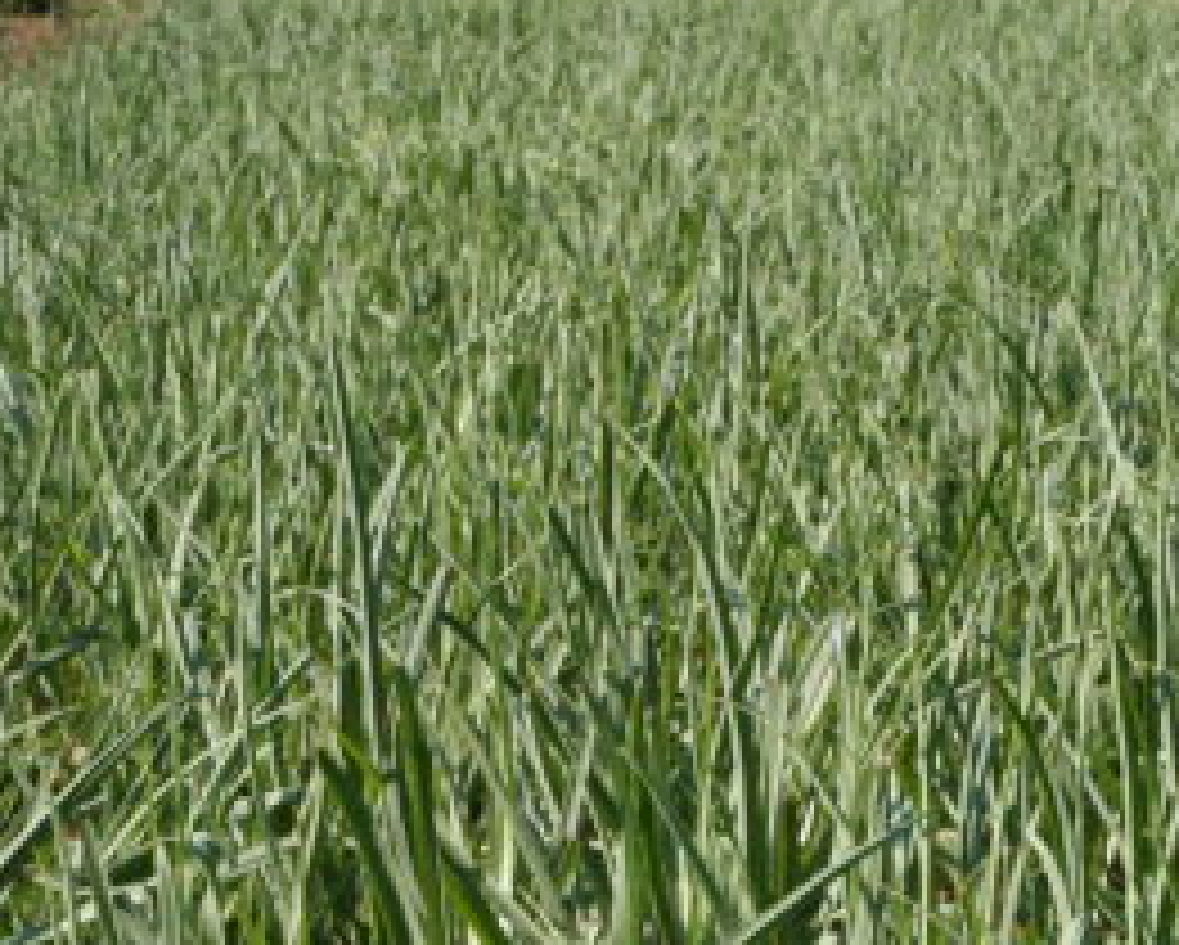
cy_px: 947
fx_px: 5042
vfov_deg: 10.6
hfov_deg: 13.3
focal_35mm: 144
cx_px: 986
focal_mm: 35
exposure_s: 1/250
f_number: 11
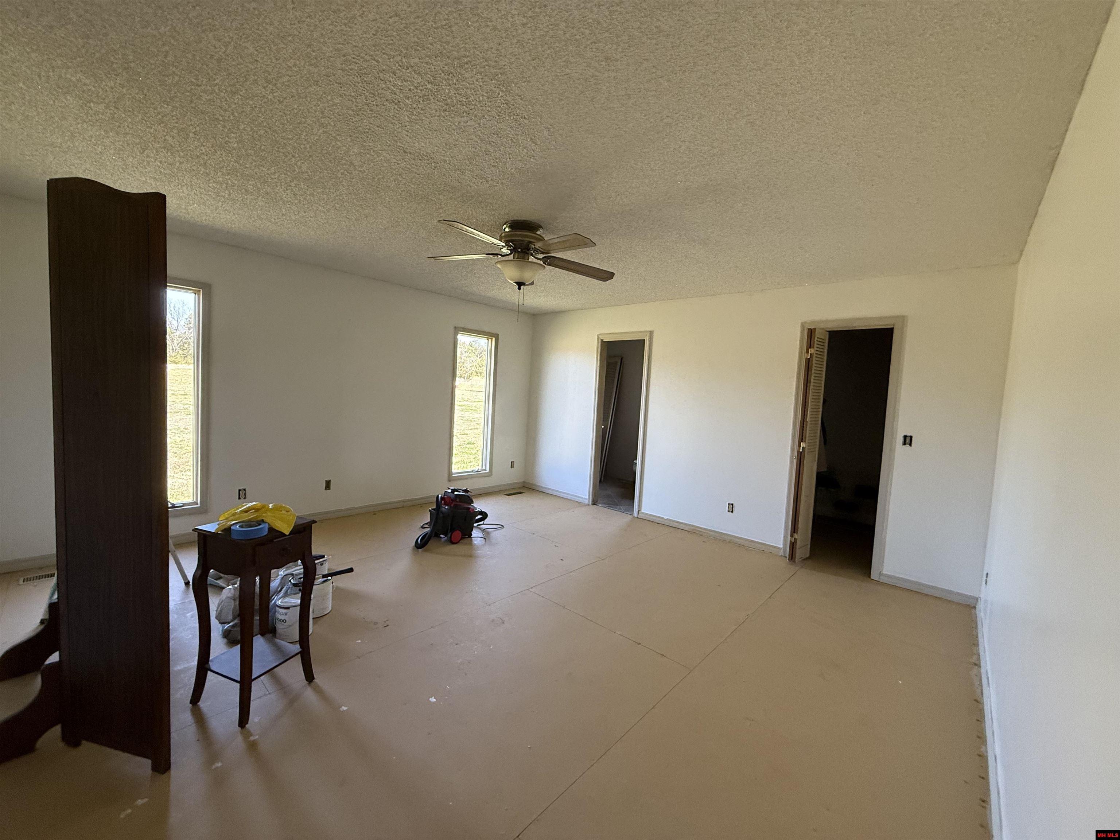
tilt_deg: -4.9
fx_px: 453
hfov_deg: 102.1
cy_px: 420
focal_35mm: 14
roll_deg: -3.4
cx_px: 560
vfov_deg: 85.7
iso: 320
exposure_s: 1/99
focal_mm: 2.22
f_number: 2.2
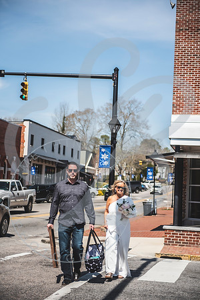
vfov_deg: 28.8
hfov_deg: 19.5
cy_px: 150
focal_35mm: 70
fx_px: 583
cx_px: 100
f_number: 2.8
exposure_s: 1/1600
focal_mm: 70
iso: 100
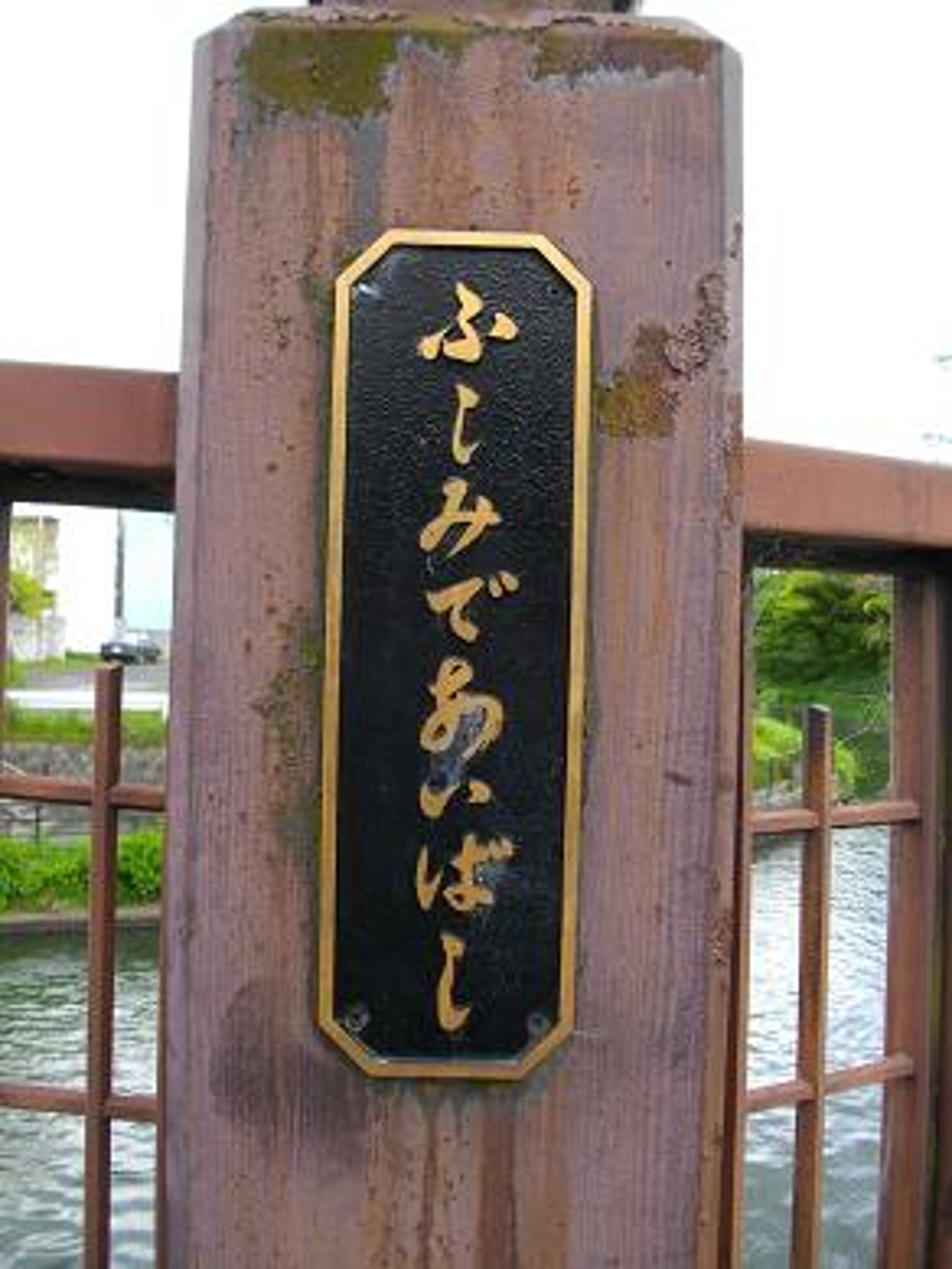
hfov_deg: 44.2
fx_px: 1173
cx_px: 476
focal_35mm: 32
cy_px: 634
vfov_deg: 56.8
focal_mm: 5.7
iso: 100
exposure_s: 1/200
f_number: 2.9
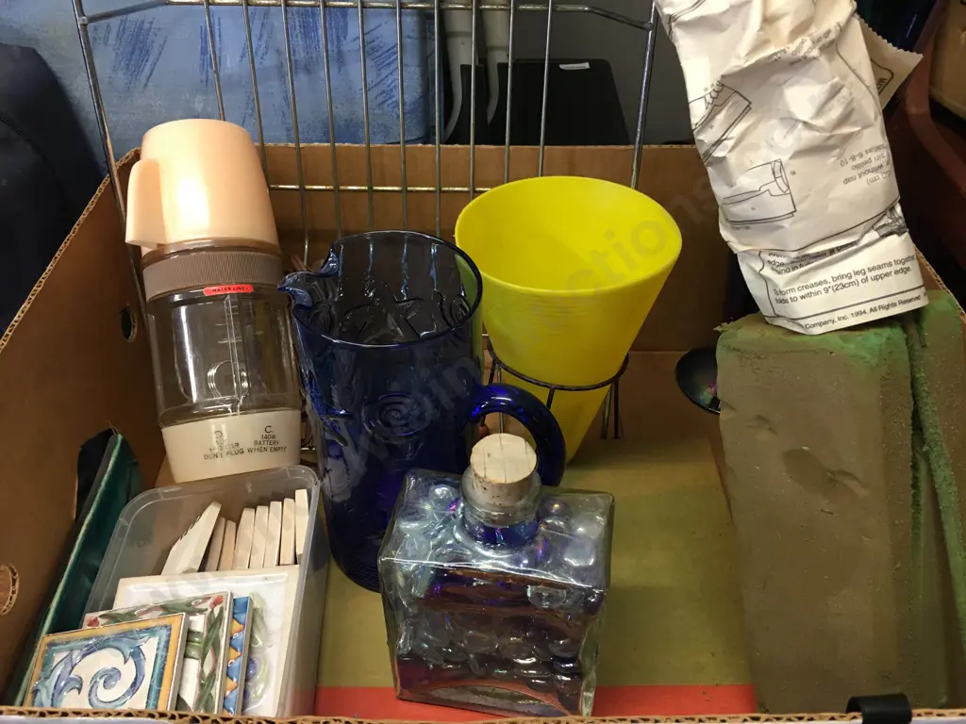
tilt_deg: -39.8
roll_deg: -1.3
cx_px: 483
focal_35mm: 29
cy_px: 362
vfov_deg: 48.2
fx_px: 809
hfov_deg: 61.7
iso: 80
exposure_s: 1/17
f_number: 2.2
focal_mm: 4.15
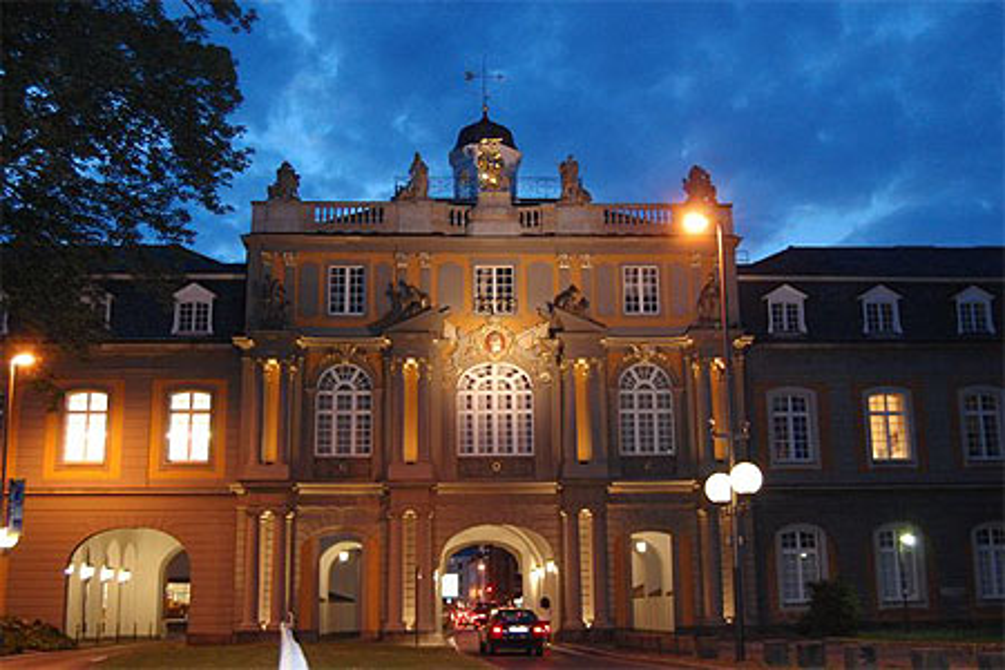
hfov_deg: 49.6
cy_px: 335
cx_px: 502
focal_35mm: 39
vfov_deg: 34.2
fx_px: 1089
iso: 1600
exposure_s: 1/10
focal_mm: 26
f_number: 5
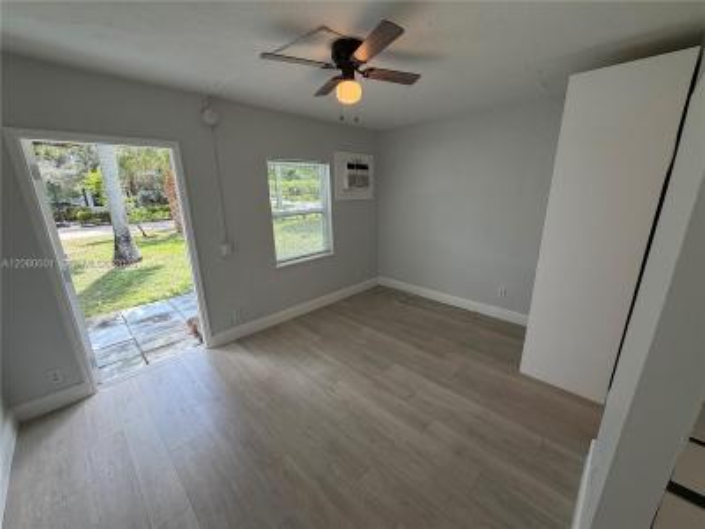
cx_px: 352
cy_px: 264
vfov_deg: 85.7
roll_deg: +1.7
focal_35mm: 14
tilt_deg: -13.4
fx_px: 285
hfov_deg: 102.1
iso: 50
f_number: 2.2
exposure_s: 1/120
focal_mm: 2.22
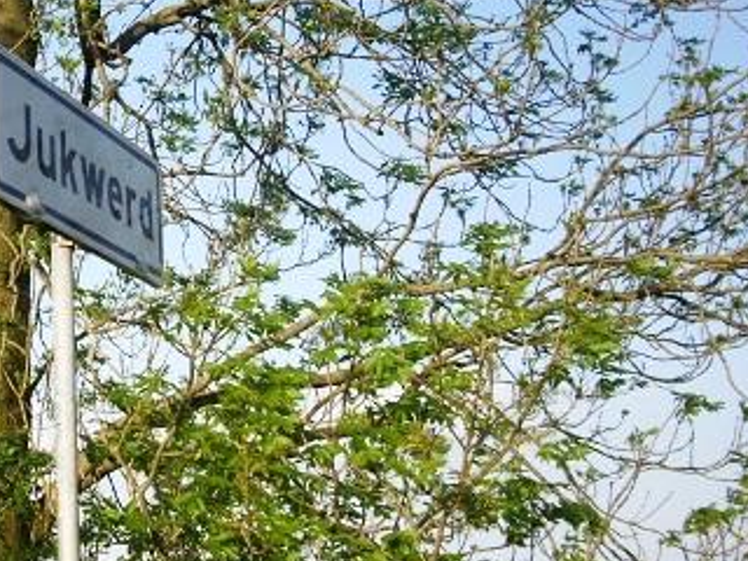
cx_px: 23
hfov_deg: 24.6
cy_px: 210
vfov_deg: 19.4
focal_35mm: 76
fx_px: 1642
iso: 64
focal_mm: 7.9
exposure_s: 1/400
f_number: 2.8
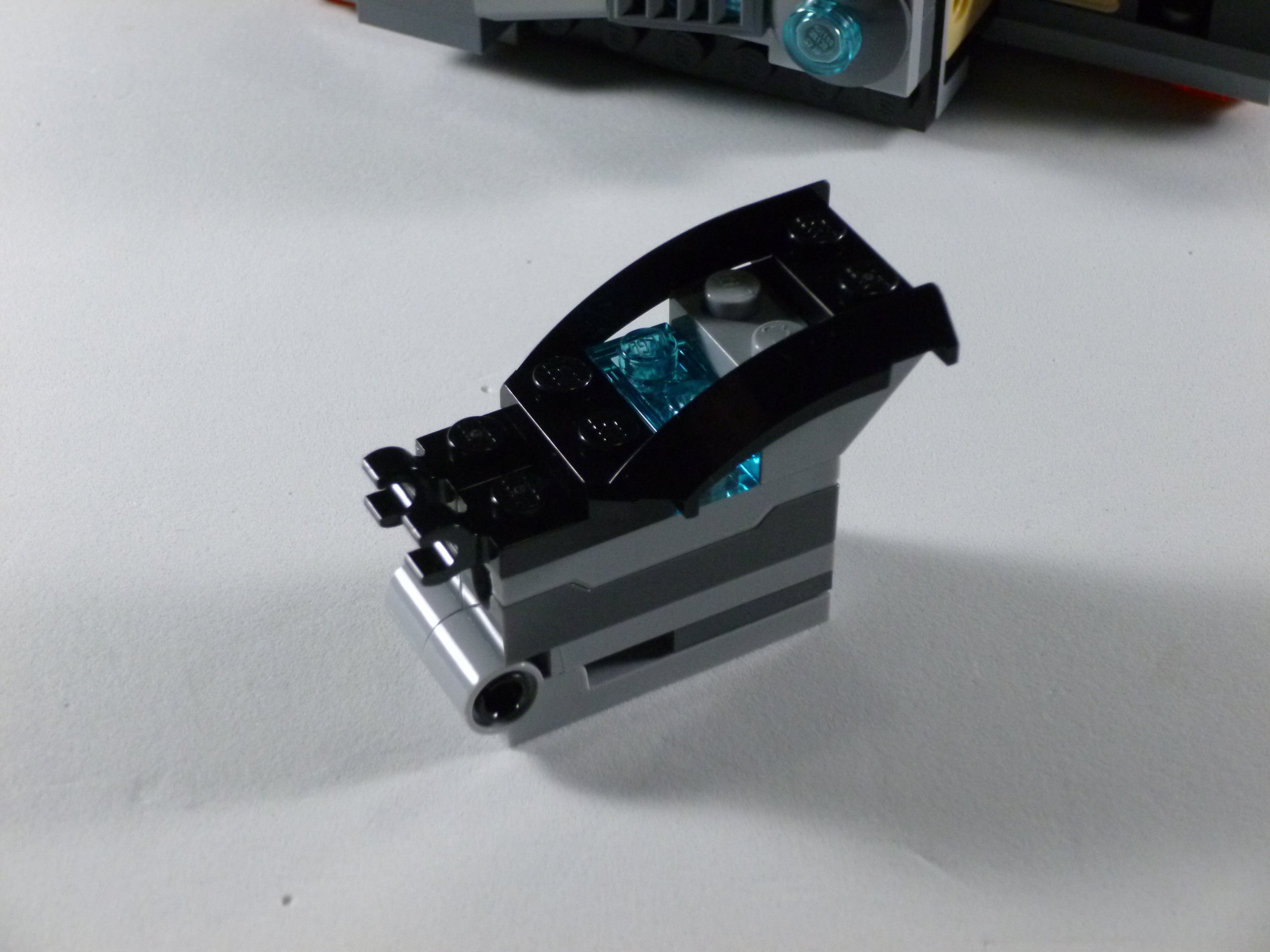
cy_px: 476
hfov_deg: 24.4
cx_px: 635
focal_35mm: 80
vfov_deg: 18.4
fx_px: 2935
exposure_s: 1/50
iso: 400
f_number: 4.9
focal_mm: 14.2
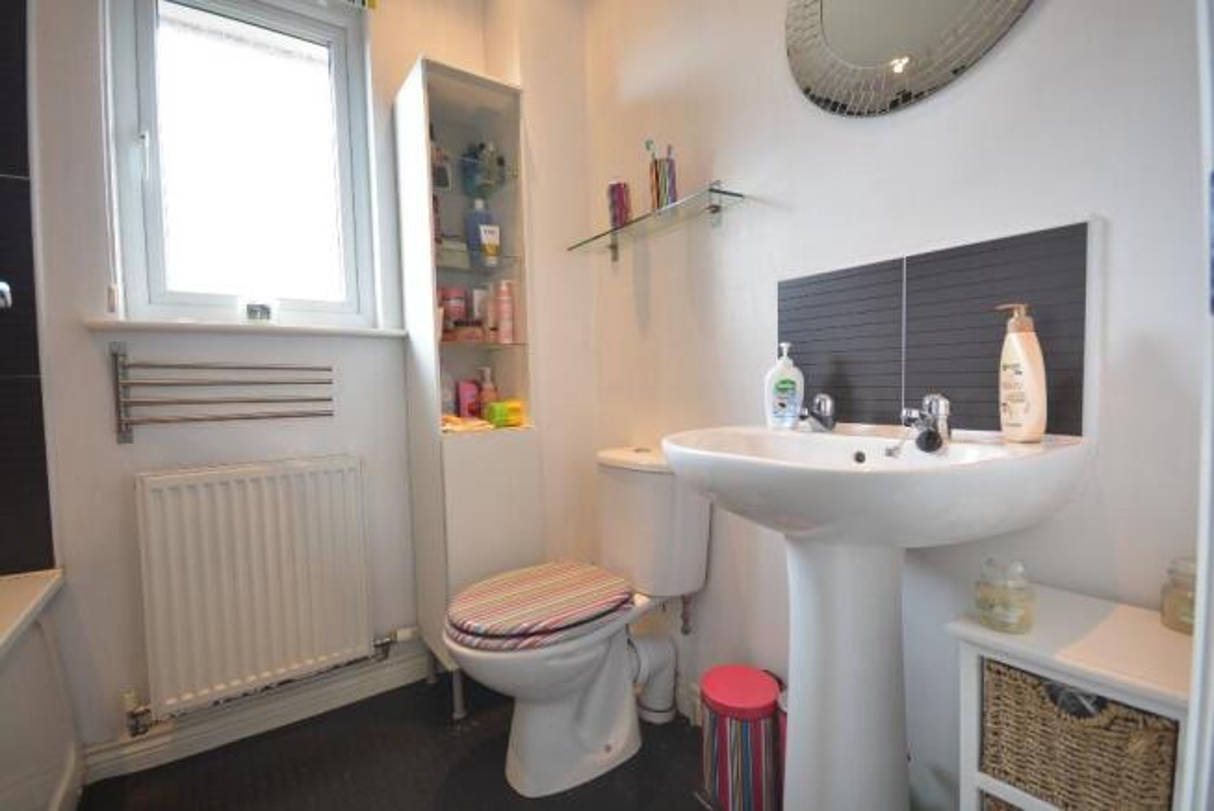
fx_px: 506
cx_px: 607
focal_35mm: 15
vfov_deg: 77.4
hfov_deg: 100.4
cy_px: 406
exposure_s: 1/25
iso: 400
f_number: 4.5
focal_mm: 10
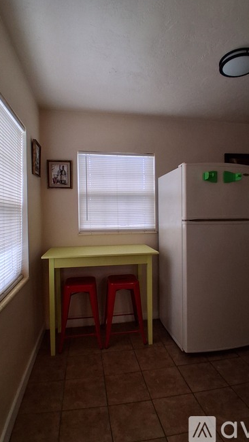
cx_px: 129
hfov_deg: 58.4
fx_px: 223
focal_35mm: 19
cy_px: 217
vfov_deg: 89.5
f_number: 2.2
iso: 160
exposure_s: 1/60
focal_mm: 1.4
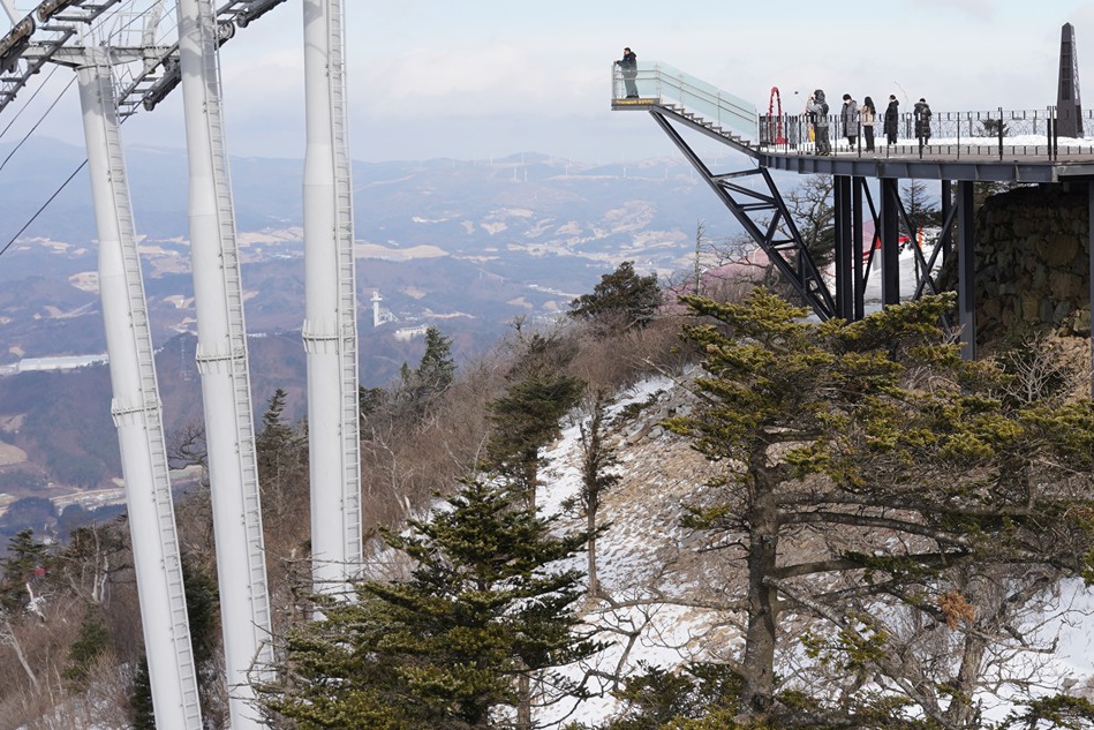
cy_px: 188
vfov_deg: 22.8
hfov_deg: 33.0
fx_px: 1793
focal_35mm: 59
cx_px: 862
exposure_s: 1/100
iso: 100
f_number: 11
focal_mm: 28
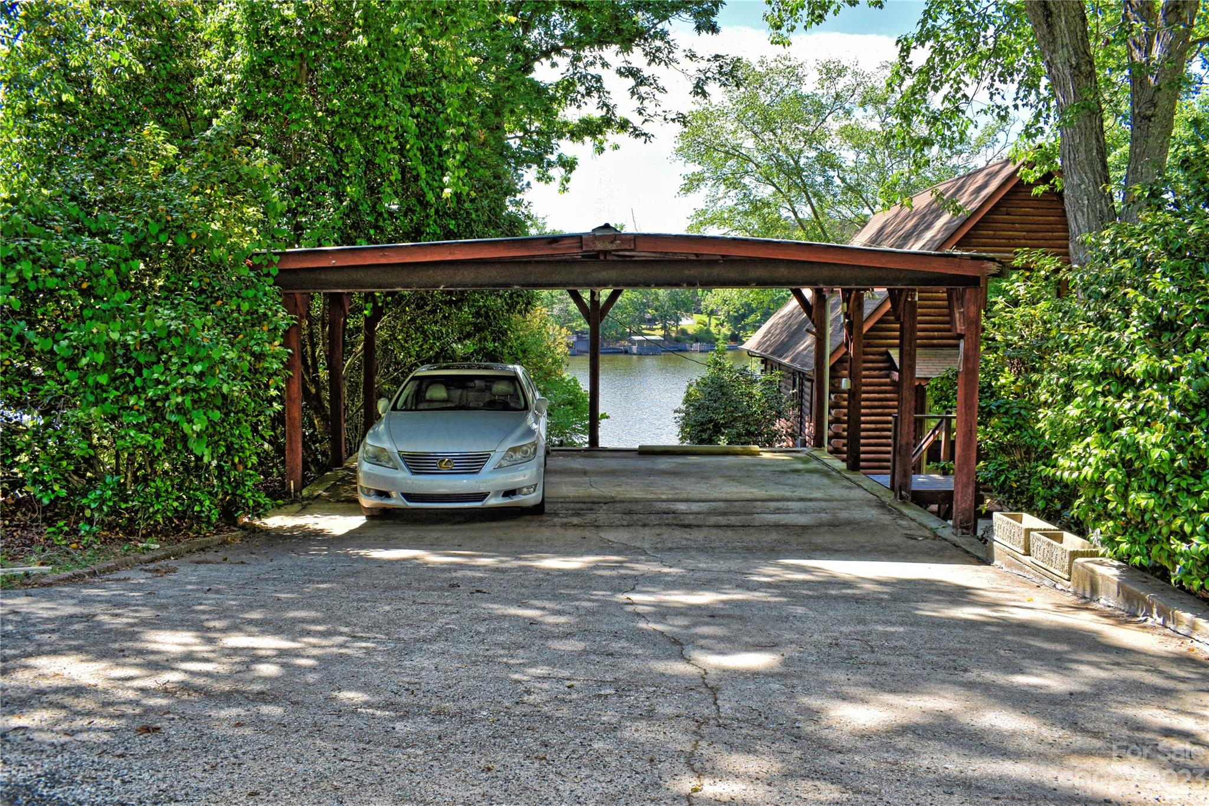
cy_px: 403
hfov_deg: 67.4
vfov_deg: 47.9
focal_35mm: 27
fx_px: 907
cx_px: 604
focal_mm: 18
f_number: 5.6
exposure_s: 1/125
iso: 100
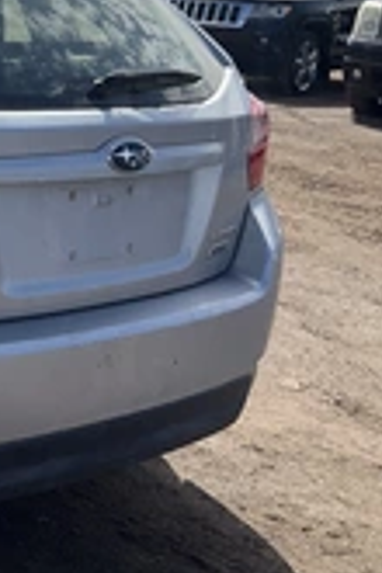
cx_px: -222
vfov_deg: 27.4
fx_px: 1162
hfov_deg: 16.6
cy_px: 167
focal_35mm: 73
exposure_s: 1/2141
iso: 25
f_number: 1.8
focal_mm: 3
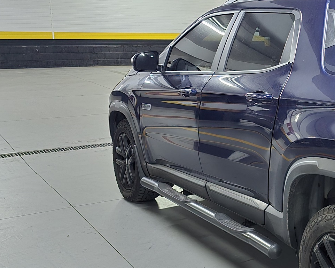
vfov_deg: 27.1
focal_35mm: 56
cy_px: 132
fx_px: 555
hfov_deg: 28.9
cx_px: 405
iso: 2000
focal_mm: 6.3
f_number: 1.7
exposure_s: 1/30
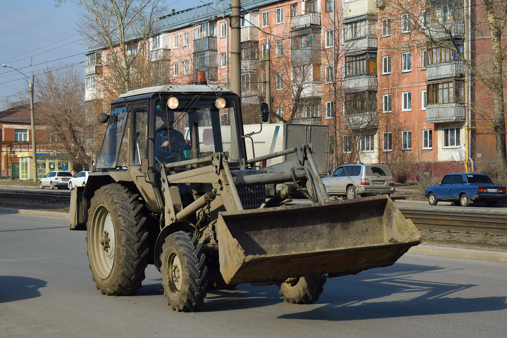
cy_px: 169
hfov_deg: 29.9
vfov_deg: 20.2
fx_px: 951
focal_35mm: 68
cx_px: 254
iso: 100
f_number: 5.6
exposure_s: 1/800
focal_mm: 45
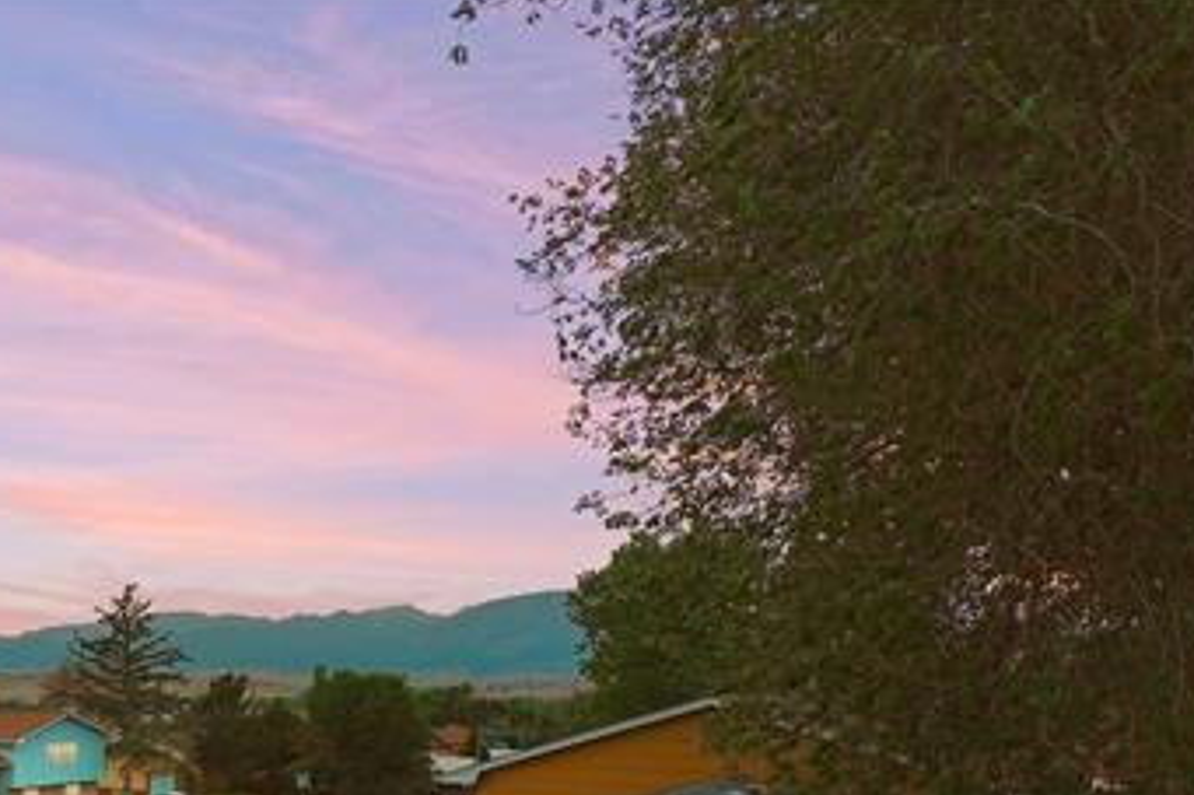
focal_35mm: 31
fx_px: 1026
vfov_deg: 39.0
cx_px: 123
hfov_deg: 53.1
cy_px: 732
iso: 200
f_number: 8
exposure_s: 1/100
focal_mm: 11
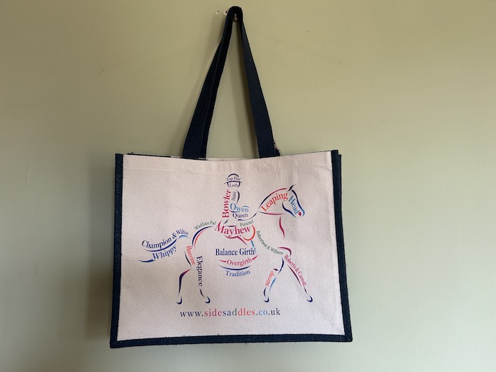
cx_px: 248
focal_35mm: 26
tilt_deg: +3.4
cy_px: 186
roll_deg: +0.4
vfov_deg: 53.0
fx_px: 372
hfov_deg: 67.3
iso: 100
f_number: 1.5
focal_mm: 5.7
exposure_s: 1/121
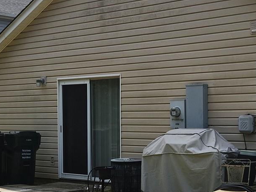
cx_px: 201
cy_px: 113
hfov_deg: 25.0
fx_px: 569
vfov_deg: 19.1
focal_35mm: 77
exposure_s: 1/1854
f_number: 1.8
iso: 20
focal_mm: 5.4
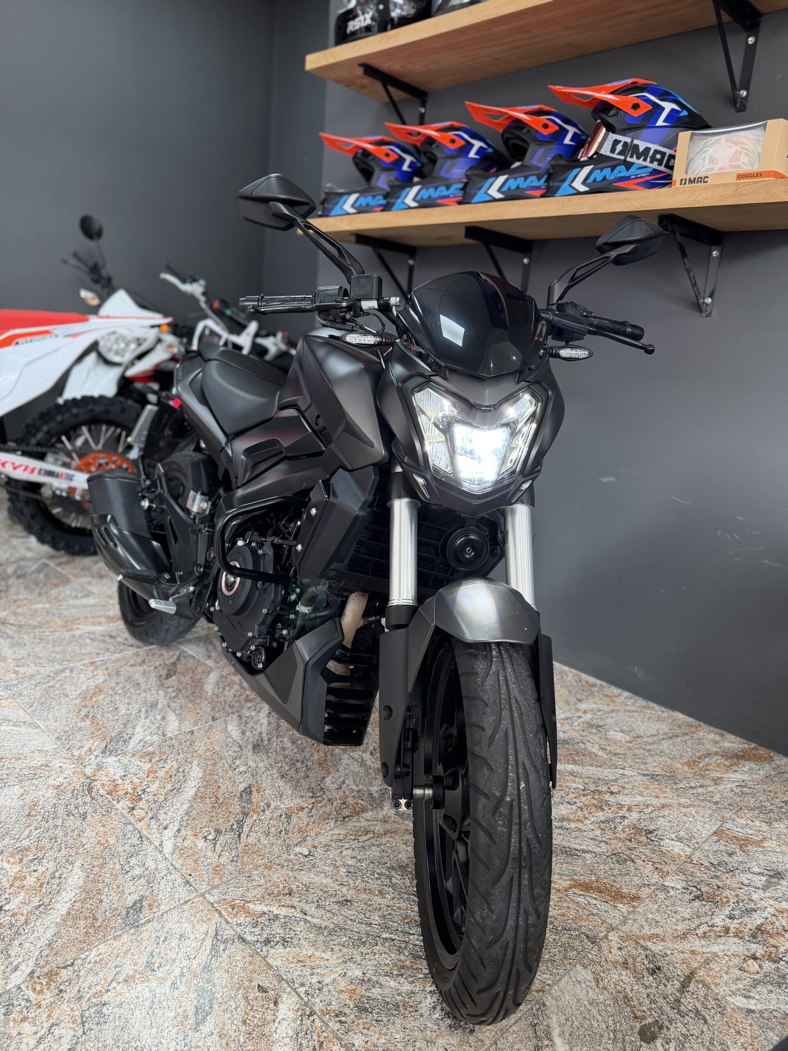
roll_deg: -4.8
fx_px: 728
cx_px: 394
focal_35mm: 24
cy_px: 526
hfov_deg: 56.8
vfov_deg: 71.6
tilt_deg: -12.7
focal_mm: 6.76
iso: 160
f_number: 1.78
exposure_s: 1/100
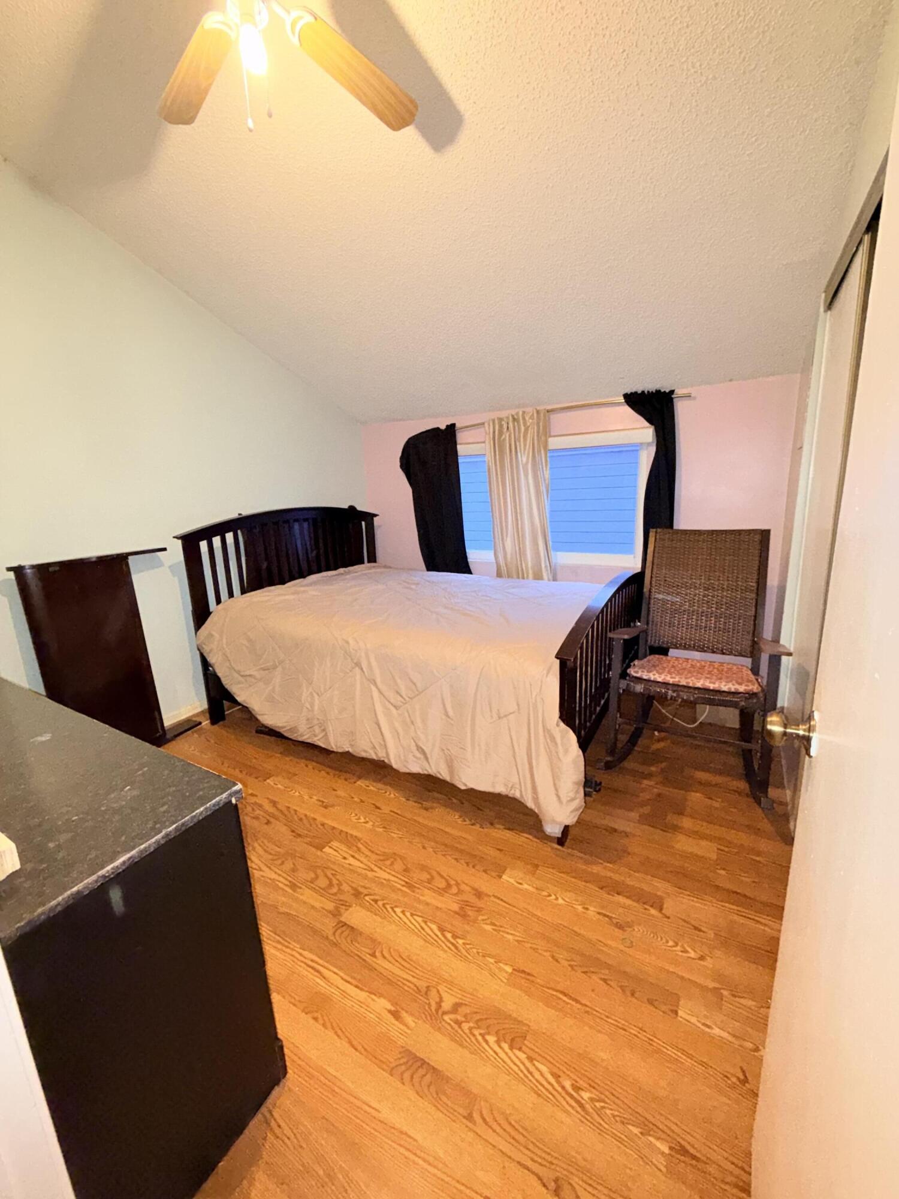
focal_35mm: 14
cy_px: 600
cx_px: 450
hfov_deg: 85.7
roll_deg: +2.6
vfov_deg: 102.1
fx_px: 485
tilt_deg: -11.8
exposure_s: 1/30
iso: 400
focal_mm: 2.22
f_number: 2.2
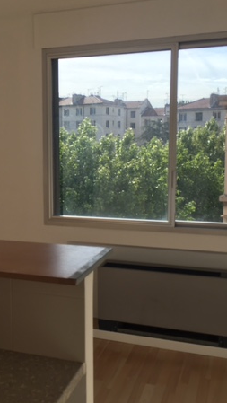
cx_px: 46
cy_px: 195
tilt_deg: -7.2
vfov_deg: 45.4
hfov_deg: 26.1
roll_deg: +3.4
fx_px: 481
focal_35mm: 45
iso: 25
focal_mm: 4.15
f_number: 2.2
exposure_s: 1/894
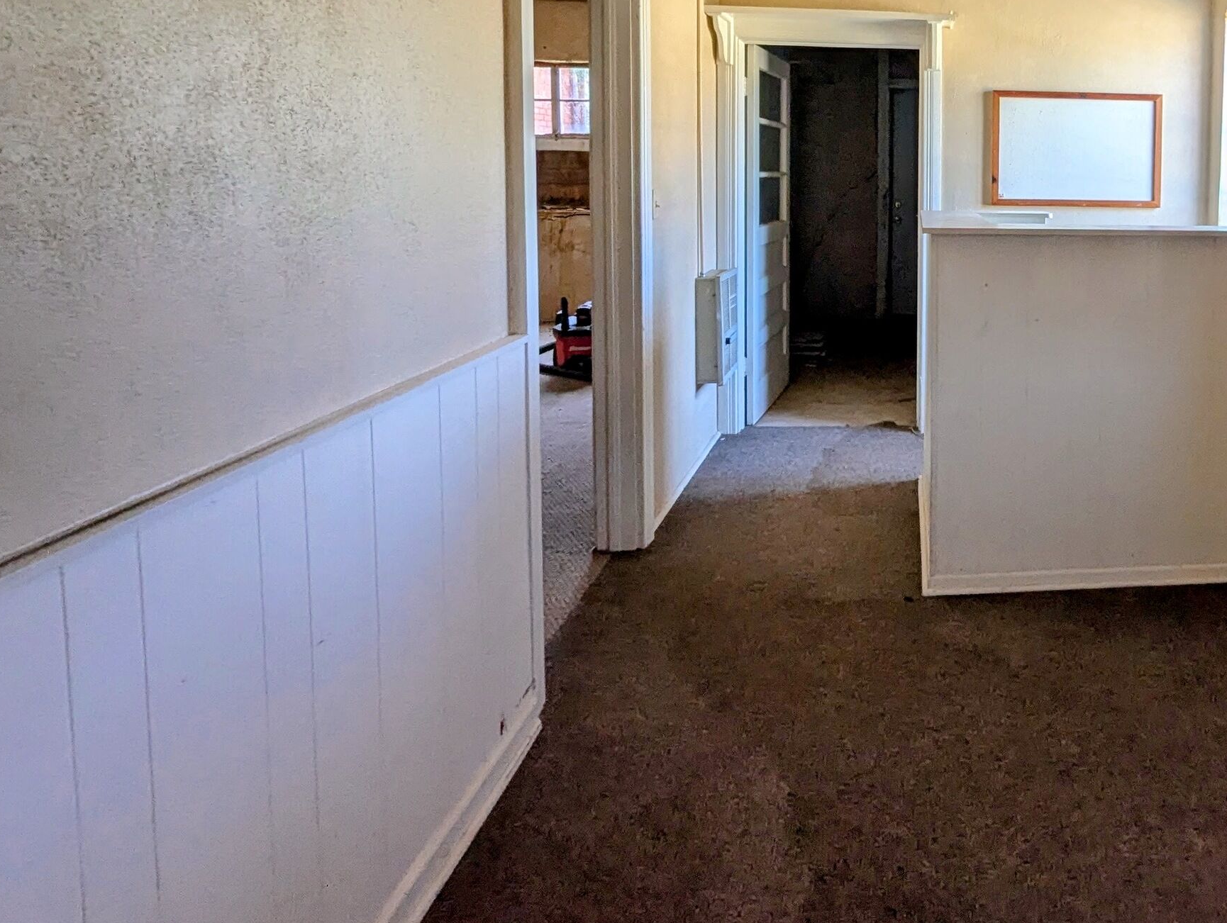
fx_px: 816
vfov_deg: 55.3
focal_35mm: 23
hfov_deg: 65.5
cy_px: 200
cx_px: 1022
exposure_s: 1/89.1
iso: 164
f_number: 2.2
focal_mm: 1.95
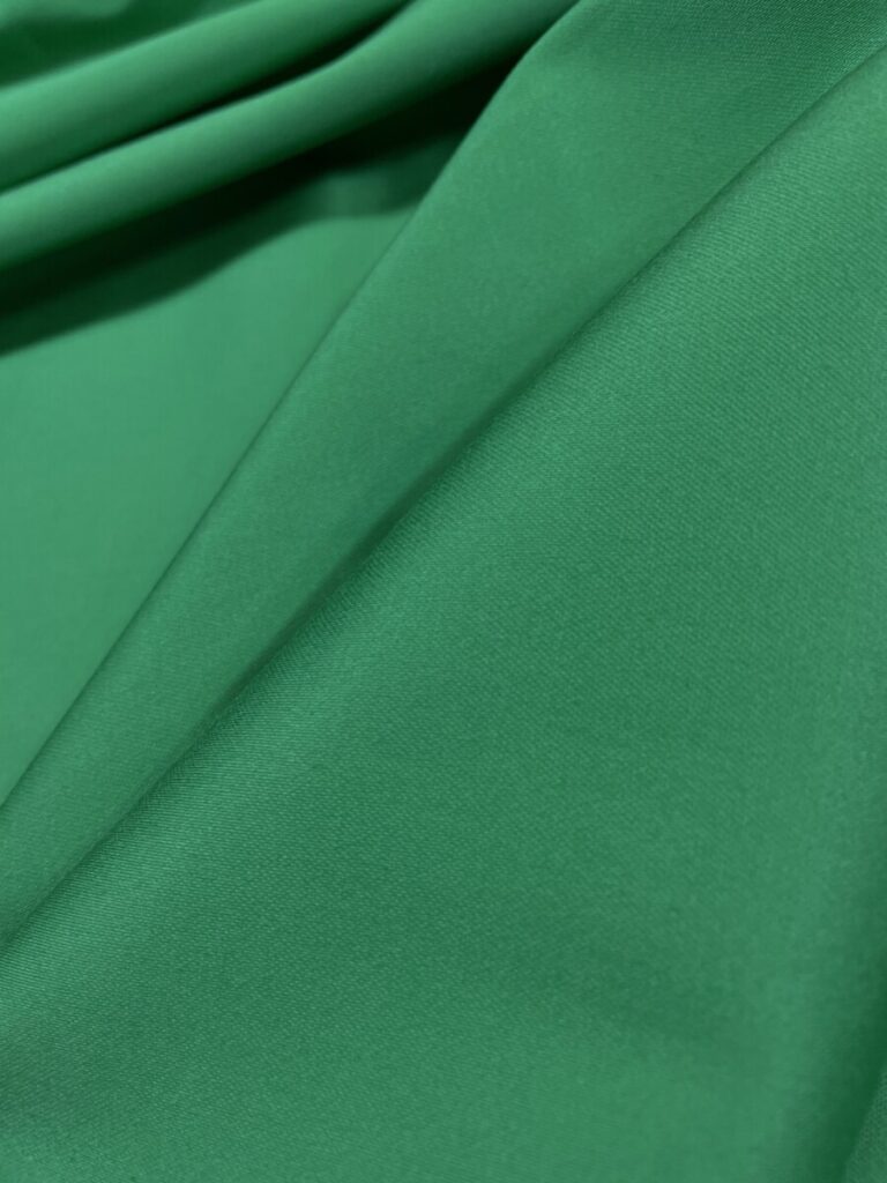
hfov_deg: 53.1
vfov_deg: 67.3
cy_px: 592
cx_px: 444
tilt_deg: -56.5
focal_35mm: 26
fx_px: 888
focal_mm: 4.2
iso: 80
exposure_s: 1/100
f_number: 1.6
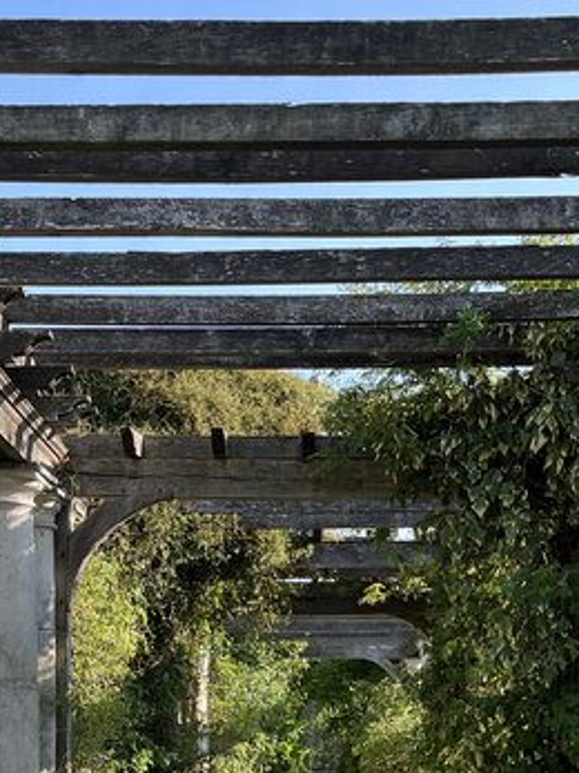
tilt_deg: +2.0
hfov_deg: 24.4
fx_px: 1339
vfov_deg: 30.9
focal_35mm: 60
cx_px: 303
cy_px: 677
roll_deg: +1.3
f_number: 1.6
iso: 50
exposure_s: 1/592
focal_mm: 5.1
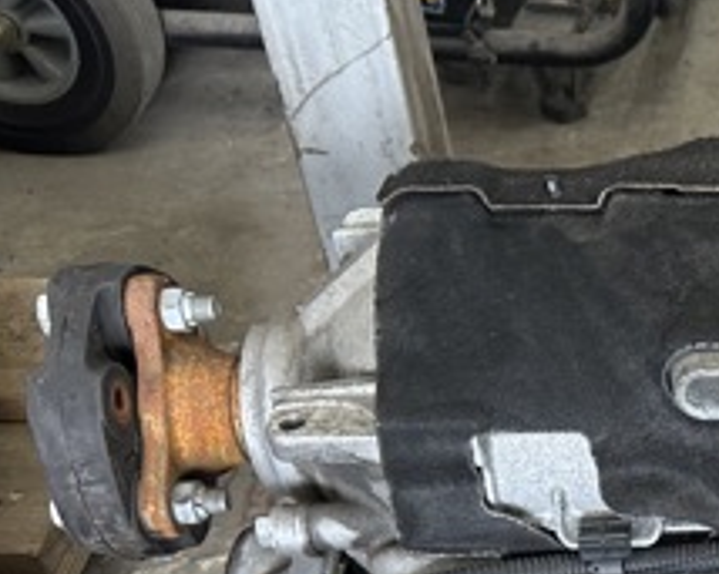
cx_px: 1011
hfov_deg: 23.1
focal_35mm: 70
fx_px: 1489
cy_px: 569
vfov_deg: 21.1
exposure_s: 1/60
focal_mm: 6.86
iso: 250
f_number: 1.78
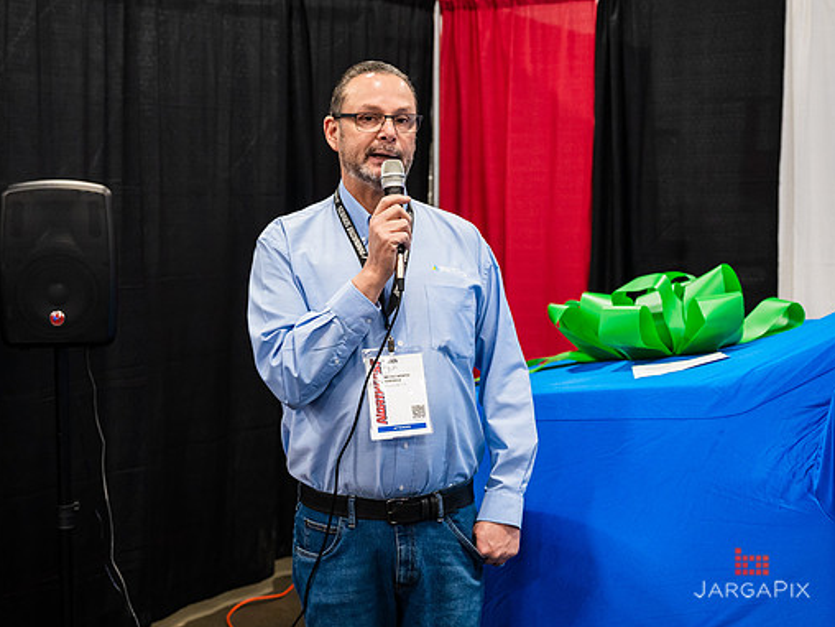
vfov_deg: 27.5
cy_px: 302
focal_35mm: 53
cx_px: 379
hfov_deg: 36.1
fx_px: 1278
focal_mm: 44
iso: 4000
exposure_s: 1/200
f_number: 4
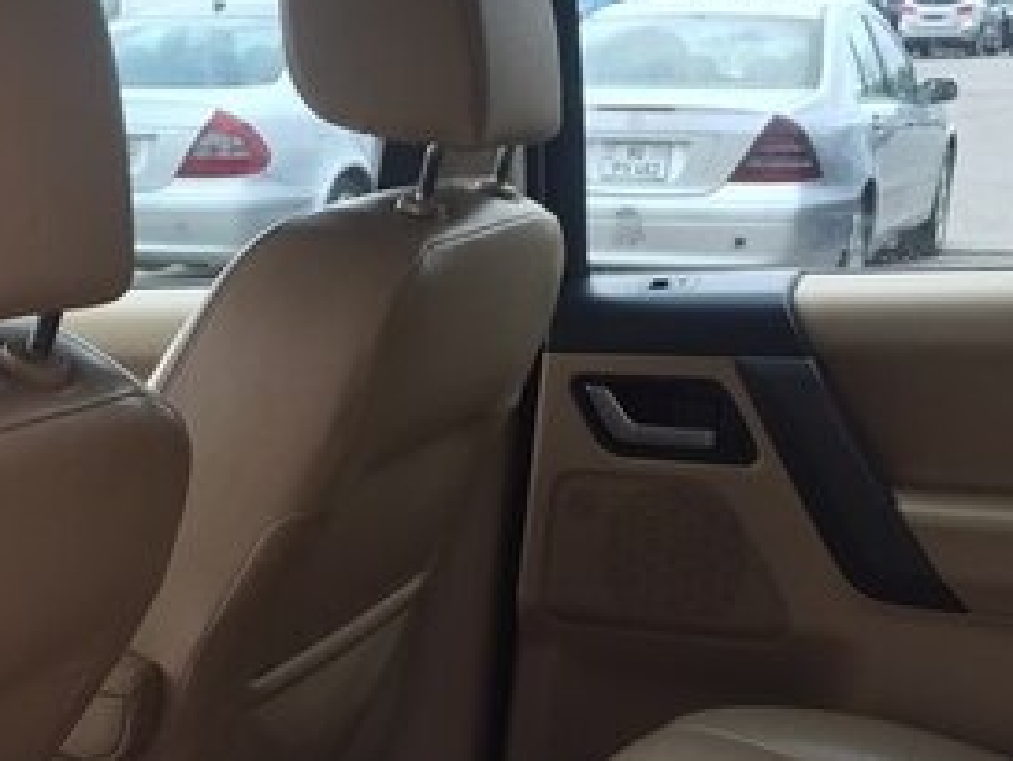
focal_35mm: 70
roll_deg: -0.7
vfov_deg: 20.1
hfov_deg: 27.5
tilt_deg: -20.9
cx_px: 297
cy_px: 837
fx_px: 2049
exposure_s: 1/241
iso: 32
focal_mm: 4.15
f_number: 2.2
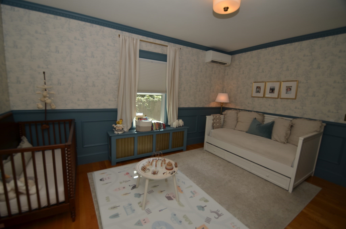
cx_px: 173
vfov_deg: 77.1
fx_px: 144
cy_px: 114
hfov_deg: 100.5
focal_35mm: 15
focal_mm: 10
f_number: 3.5
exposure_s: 1/200
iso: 100
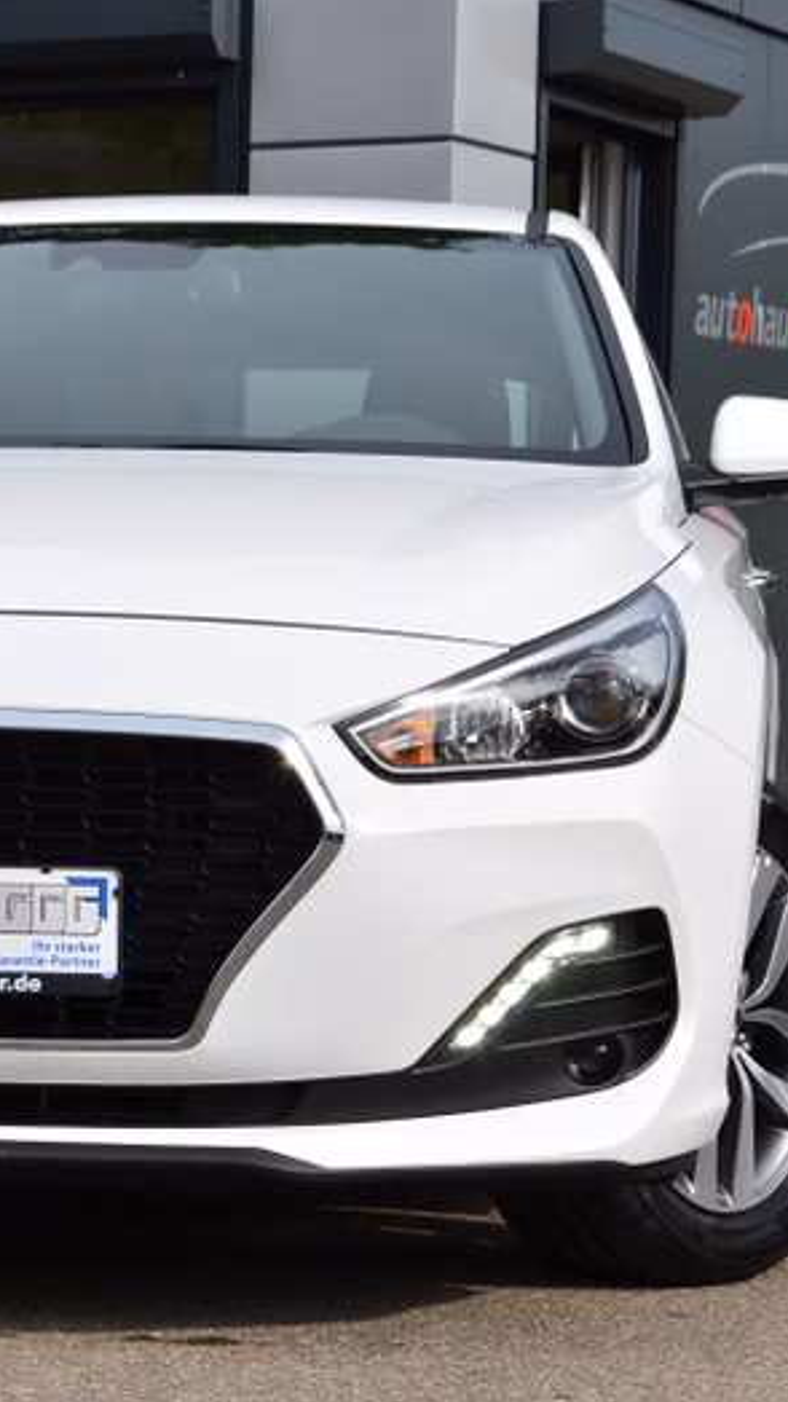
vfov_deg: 17.9
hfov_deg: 10.0
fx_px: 4460
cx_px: 16
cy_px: 702
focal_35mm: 120
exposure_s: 1/125
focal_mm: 50
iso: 140
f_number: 11
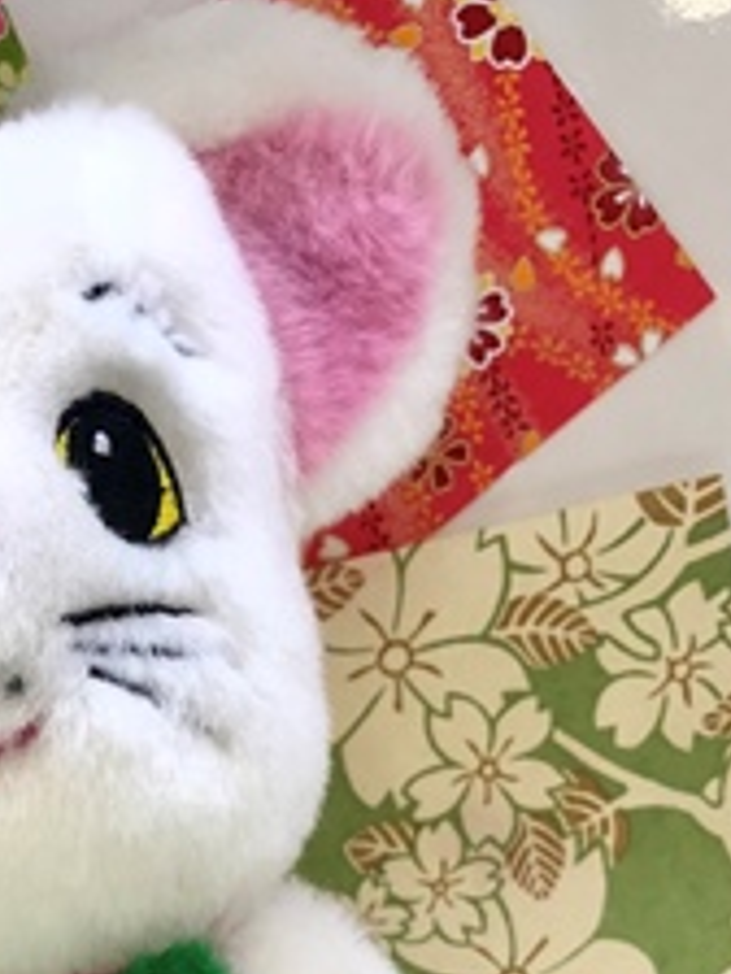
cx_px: -30
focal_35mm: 80
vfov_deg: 22.6
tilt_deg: -9.4
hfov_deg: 17.9
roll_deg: +0.3
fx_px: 2253
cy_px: 1152
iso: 40
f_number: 1.8
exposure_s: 1/31
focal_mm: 4
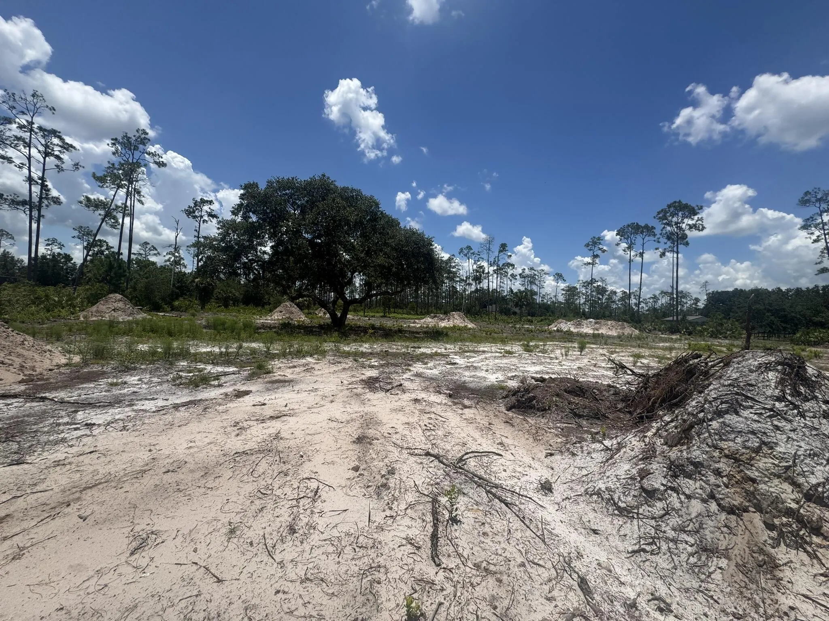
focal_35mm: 14
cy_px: 310
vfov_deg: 85.7
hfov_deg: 102.1
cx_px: 414
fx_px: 335
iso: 50
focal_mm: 2.22
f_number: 2.2
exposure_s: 1/3106
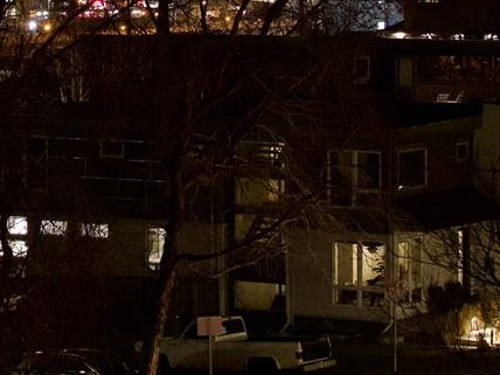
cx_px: -27
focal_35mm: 187
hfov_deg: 10.5
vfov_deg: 7.8
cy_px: -114
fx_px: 2701
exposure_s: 1/5
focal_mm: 25
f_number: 2.8
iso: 1600
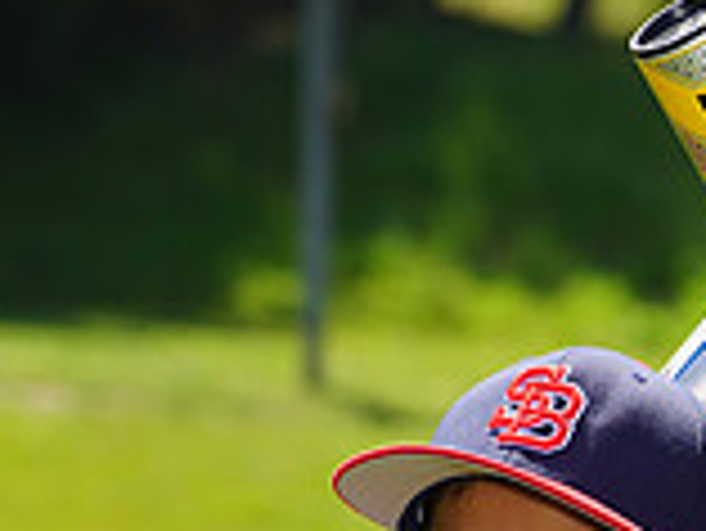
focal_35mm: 582
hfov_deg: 3.4
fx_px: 11879
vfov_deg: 2.6
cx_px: 627
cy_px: 954
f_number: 8
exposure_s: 1/250
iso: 100
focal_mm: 164
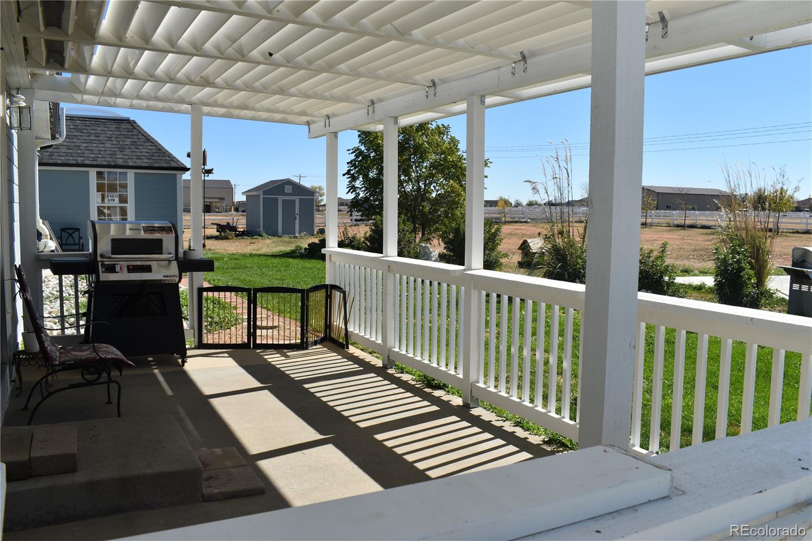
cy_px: 270
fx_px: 676
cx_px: 406
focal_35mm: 30
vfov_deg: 43.6
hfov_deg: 61.9
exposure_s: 1/320
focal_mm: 20
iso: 100
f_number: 9
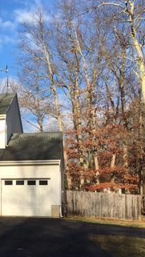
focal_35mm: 63
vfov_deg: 33.0
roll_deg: -2.2
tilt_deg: +7.5
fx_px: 430
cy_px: 175
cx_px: -66
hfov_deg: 17.4
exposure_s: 1/1304
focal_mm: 4.15
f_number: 2.2
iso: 25
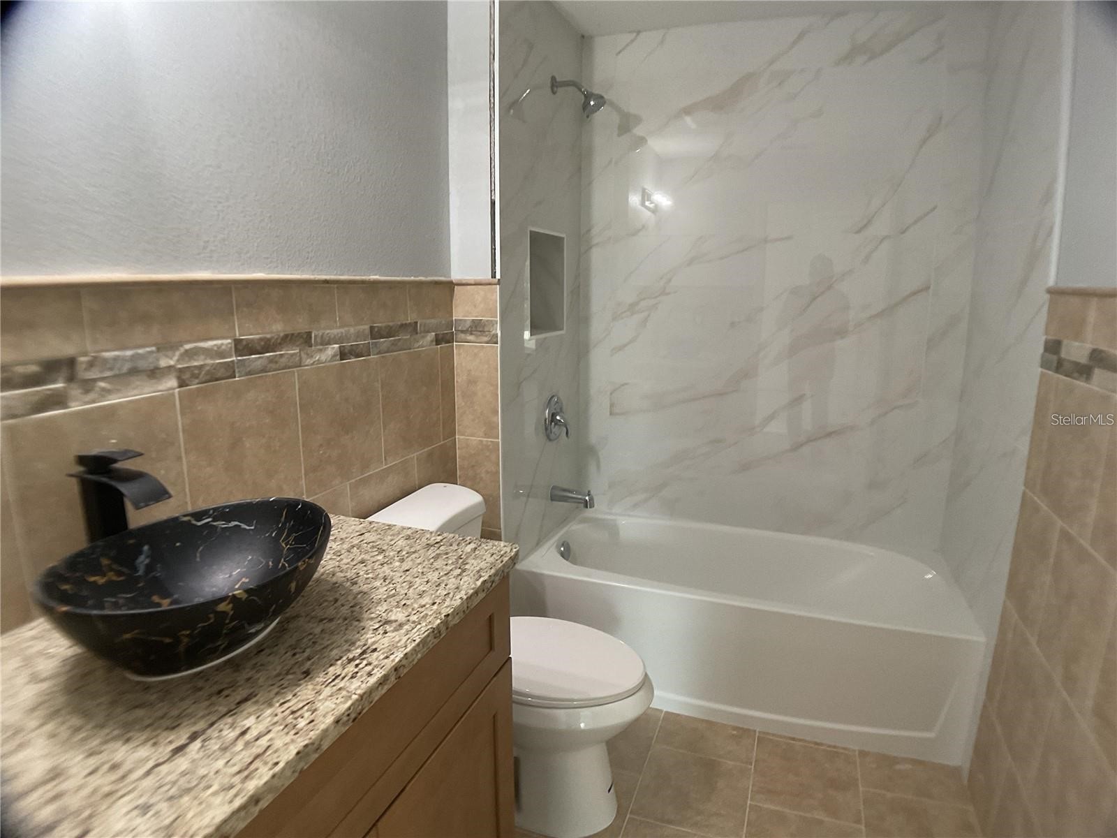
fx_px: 936
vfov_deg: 48.2
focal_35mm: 29
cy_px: 419
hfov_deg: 61.7
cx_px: 558
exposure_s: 1/60
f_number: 1.8
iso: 125
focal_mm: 3
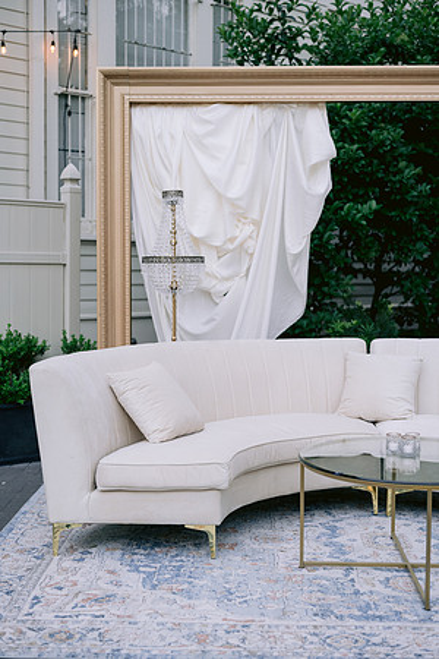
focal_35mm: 50
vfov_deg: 39.6
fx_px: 915
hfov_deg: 27.0
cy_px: 330
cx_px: 220
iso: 400
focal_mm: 50
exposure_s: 1/200
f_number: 2.8
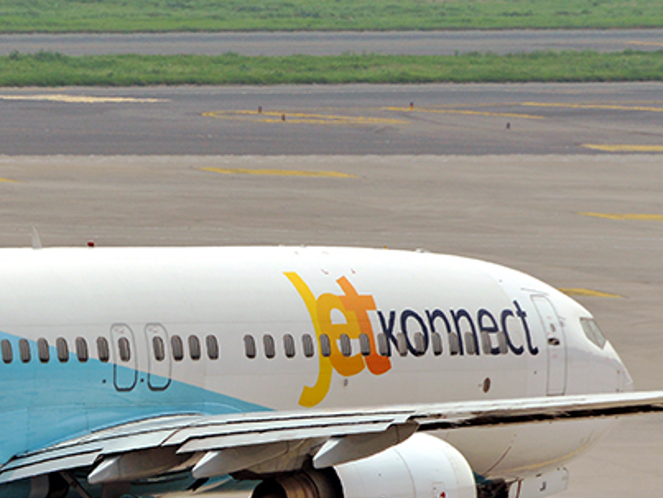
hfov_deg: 3.0
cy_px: 280
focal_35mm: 658
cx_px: -220
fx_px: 12614
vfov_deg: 2.3
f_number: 9
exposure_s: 1/320
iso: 320
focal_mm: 230
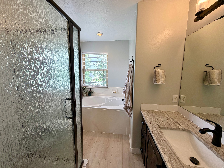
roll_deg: -0.6
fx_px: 91
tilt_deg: -7.3
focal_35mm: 14
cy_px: 84
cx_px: 112
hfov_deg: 102.1
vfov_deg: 85.7
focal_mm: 2.22
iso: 64
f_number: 2.2
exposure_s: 1/120
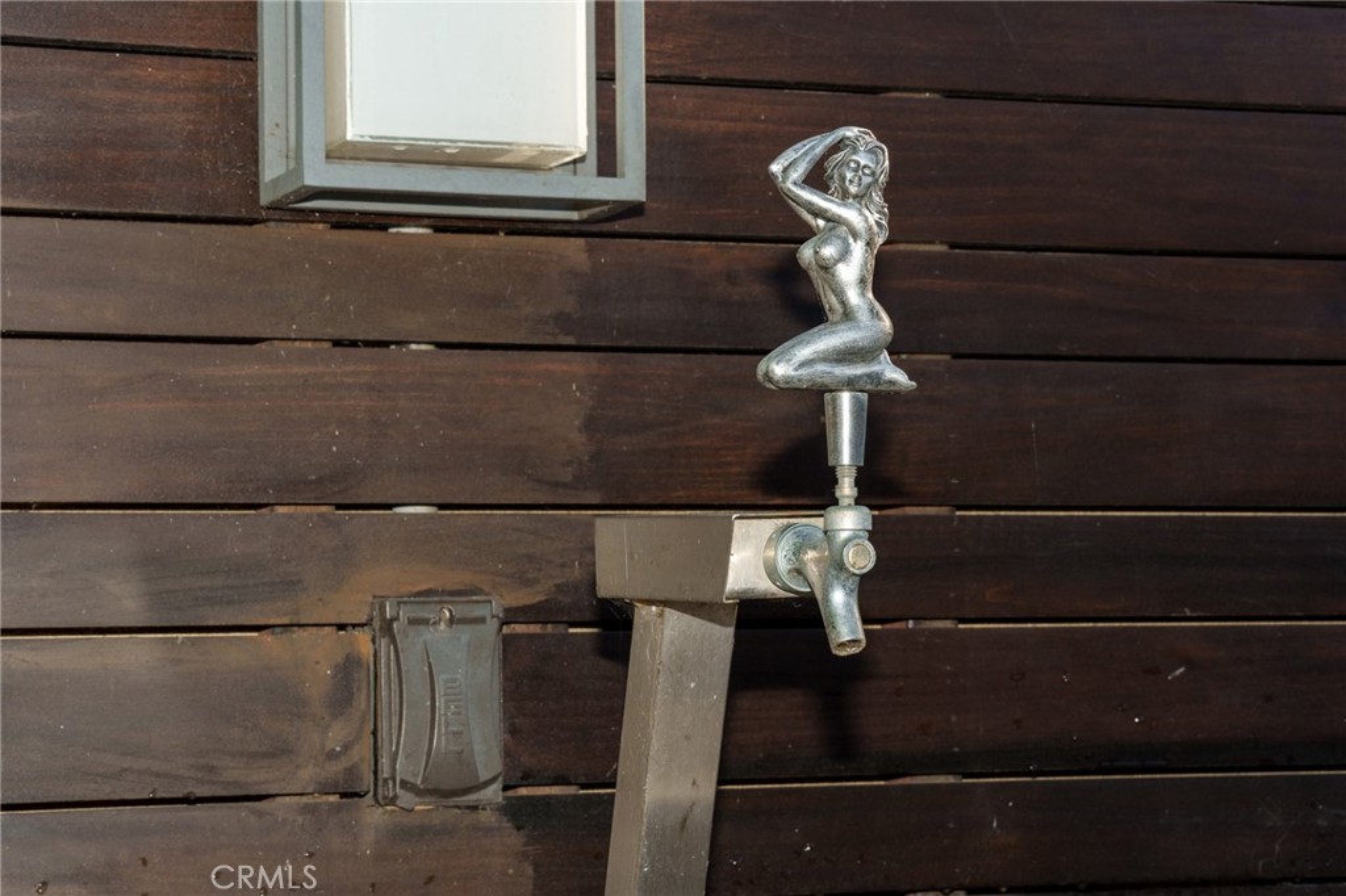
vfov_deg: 16.1
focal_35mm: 85
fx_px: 3177
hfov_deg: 23.9
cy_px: 448
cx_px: 673
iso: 400
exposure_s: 1/160
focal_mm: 85
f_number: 16
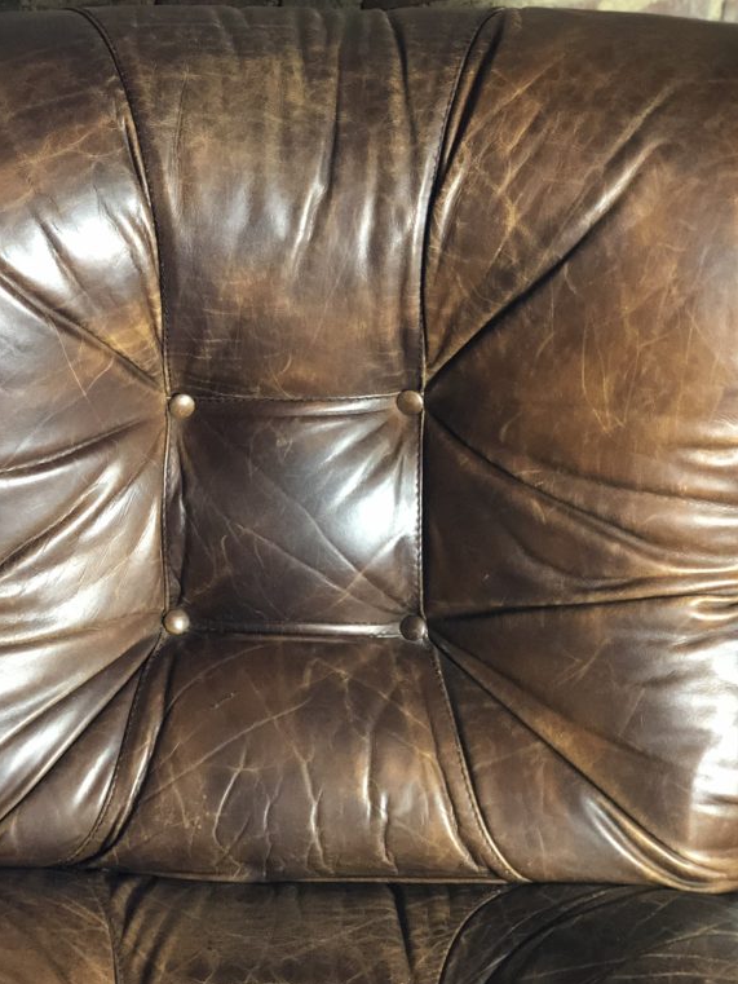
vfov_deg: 27.8
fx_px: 1989
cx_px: 284
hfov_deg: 21.0
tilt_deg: -36.2
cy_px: 494
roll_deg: +1.6
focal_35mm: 70
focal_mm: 6
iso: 160
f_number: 2.4
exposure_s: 1/11
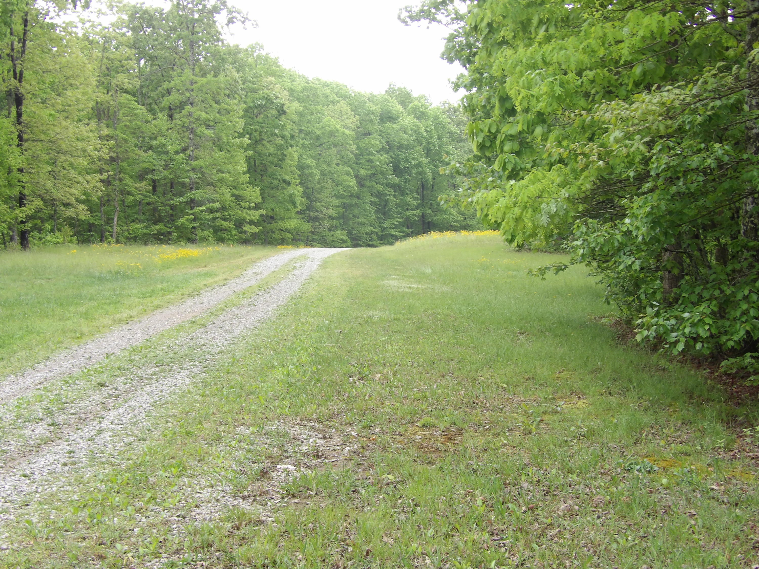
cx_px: 380
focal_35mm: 62
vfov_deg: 23.7
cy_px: 284
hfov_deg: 31.2
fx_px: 1359
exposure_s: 1/60
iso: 121
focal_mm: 11.1
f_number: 4
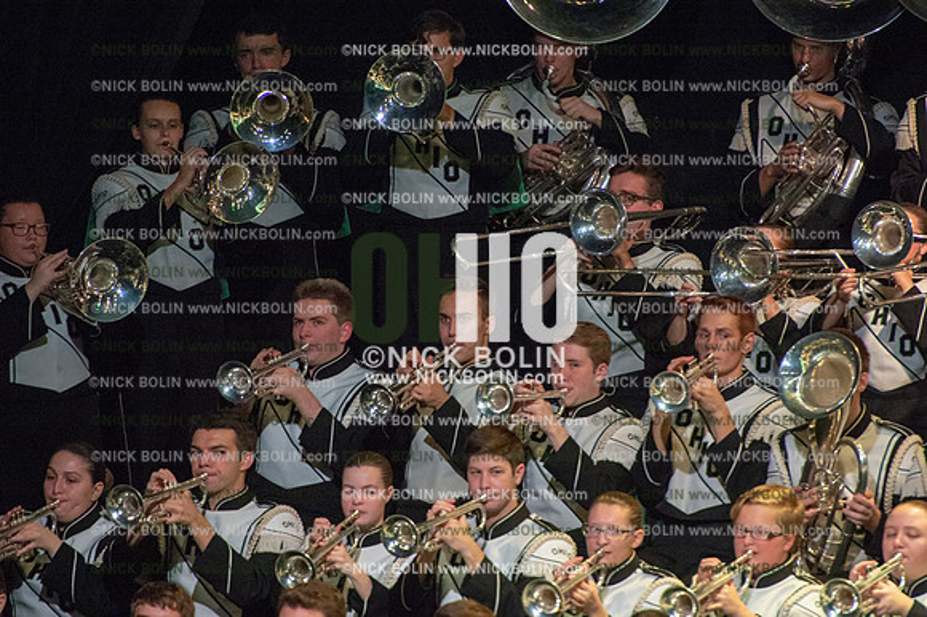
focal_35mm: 400
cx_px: 464
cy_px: 308
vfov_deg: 3.4
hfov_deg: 5.2
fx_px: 10294
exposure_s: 1/320
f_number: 5.6
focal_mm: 400
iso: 8000
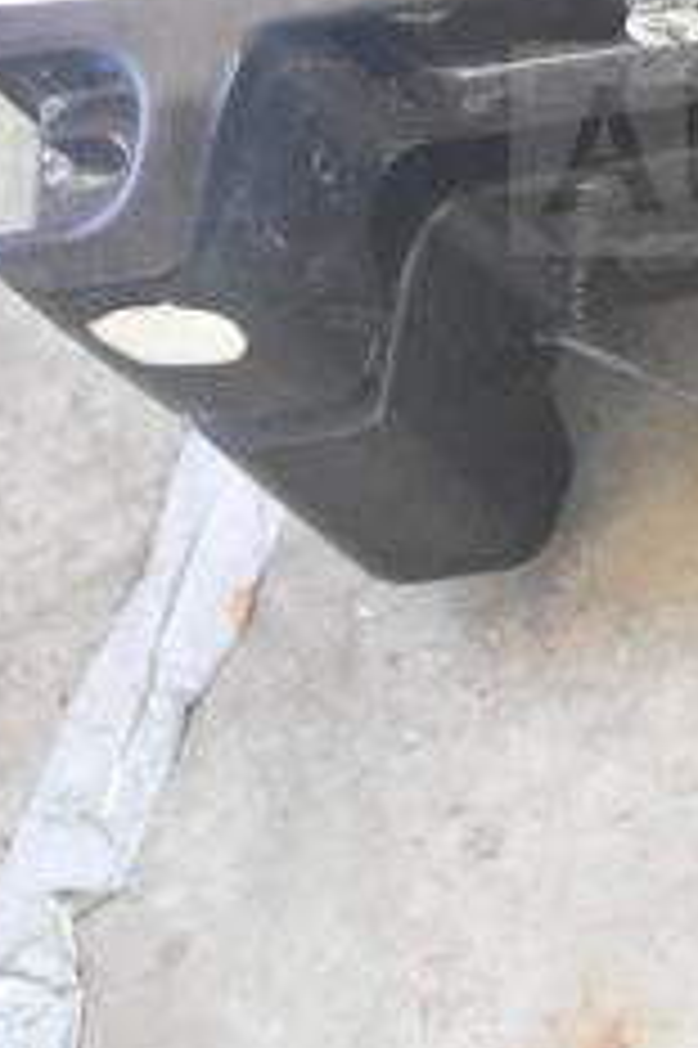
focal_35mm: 165
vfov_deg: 12.3
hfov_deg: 8.2
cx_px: 1013
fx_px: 4806
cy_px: -103
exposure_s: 1/50
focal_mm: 28
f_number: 4.2
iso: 6400
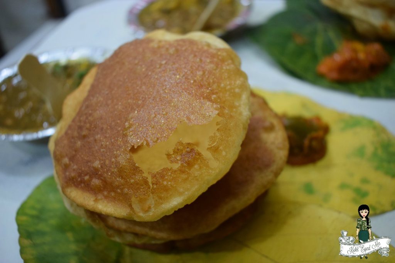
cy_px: 132
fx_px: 411
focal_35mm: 38
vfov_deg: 35.5
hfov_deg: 51.3
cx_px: 198
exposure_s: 1/60
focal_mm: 25
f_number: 4
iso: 1000
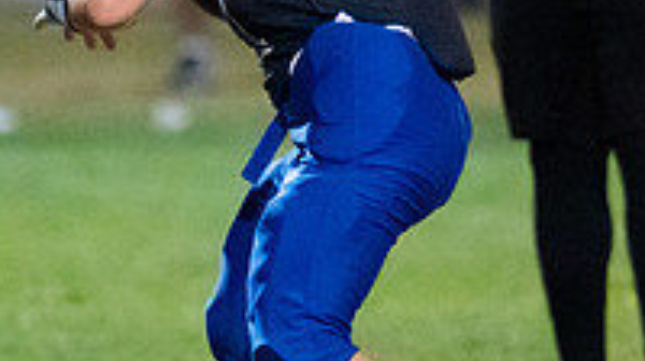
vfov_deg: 1.2
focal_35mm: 1016
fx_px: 17358
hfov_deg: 2.1
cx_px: 188
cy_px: -163
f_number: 2.8
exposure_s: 1/1000
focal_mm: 188
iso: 8000
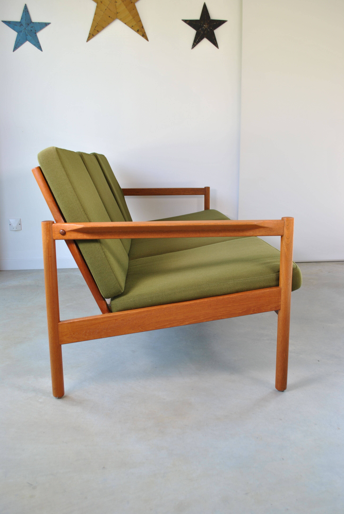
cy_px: 257
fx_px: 472
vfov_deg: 57.2
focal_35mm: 33
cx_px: 172
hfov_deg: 40.1
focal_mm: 22
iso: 100
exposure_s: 1/25
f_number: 5.6
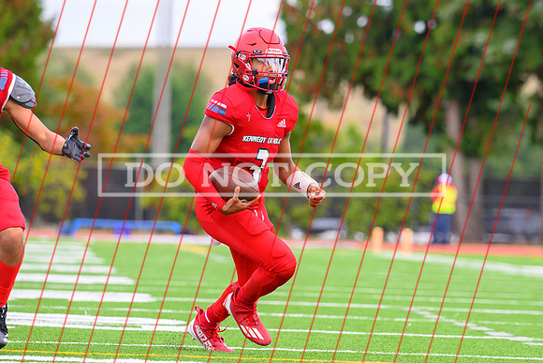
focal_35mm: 353
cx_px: 287
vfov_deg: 3.9
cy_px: 209
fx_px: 5327
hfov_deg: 5.8
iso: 800
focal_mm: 185
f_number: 3.5
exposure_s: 1/2000
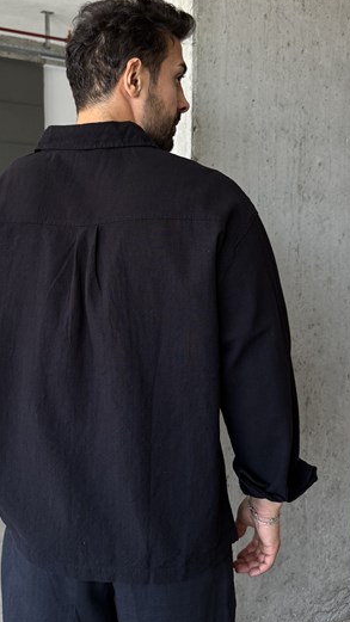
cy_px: 324
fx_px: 578
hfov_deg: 33.5
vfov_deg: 56.6
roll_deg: +0.4
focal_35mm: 35
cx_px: 120
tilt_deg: -4.8
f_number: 1.78
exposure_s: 1/121
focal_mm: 6.76
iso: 125
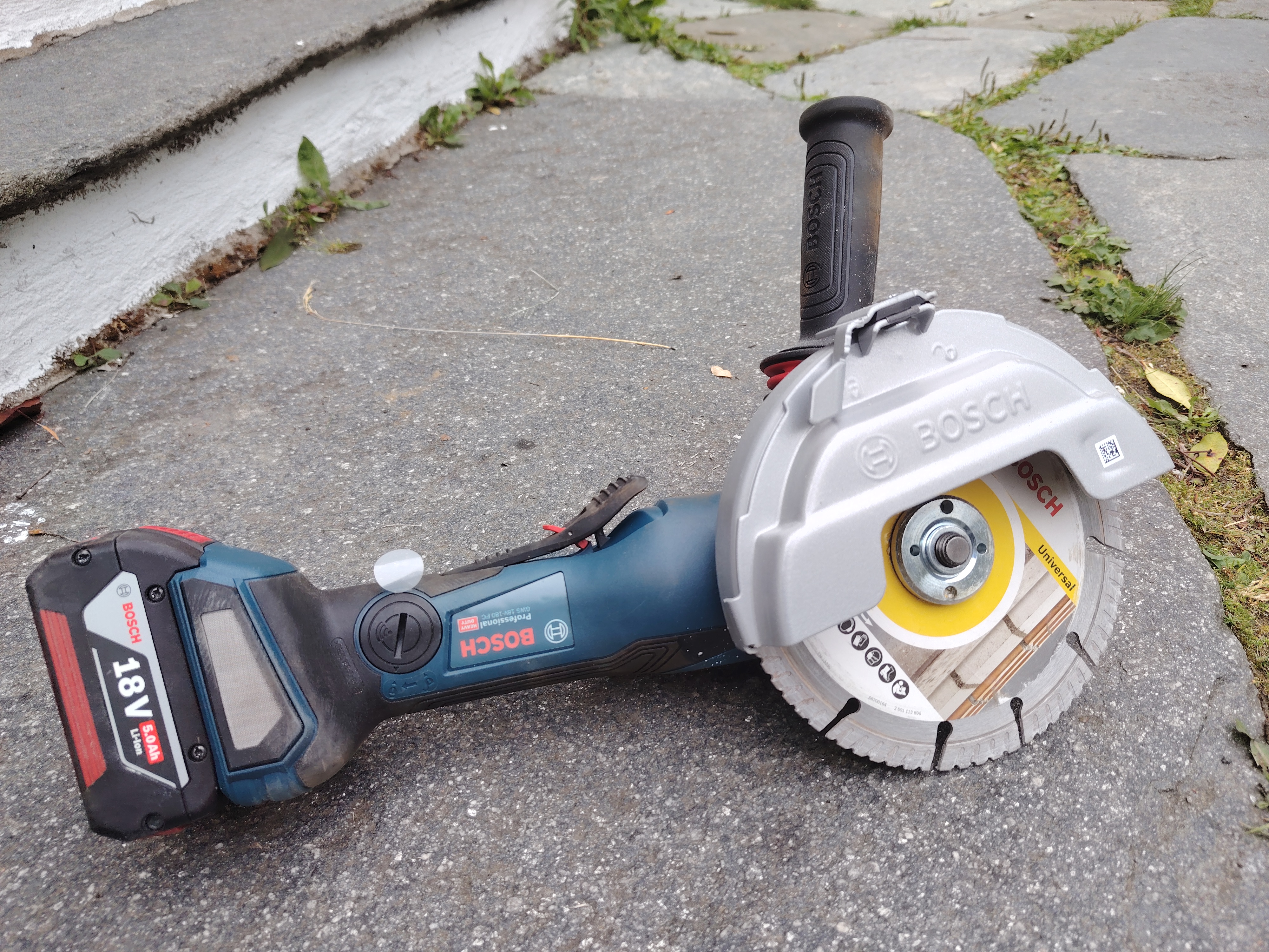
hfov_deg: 71.6
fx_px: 880
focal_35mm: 24
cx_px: 634
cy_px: 476
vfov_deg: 56.8
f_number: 1.75
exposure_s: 1/100
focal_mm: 5.25
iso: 135
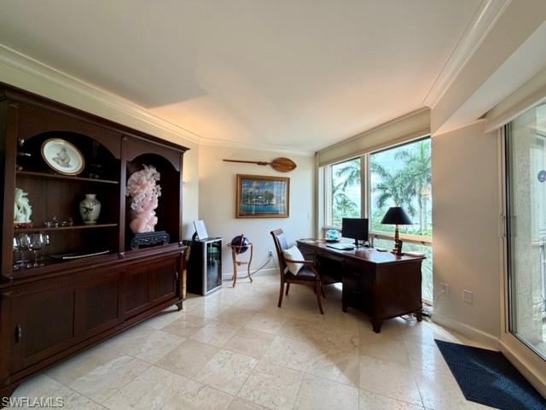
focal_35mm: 14
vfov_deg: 85.7
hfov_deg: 102.1
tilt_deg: +1.4
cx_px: 273
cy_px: 205
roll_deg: -0.1
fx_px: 221
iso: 160
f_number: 2.2
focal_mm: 2.22
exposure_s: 1/120
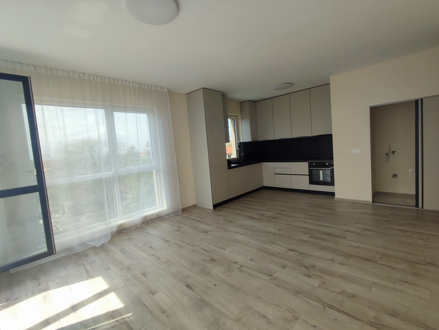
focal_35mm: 16
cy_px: 165
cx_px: 220
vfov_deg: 78.2
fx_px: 203
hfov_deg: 94.5
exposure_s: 1/520
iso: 50
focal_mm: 1.65
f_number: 2.2
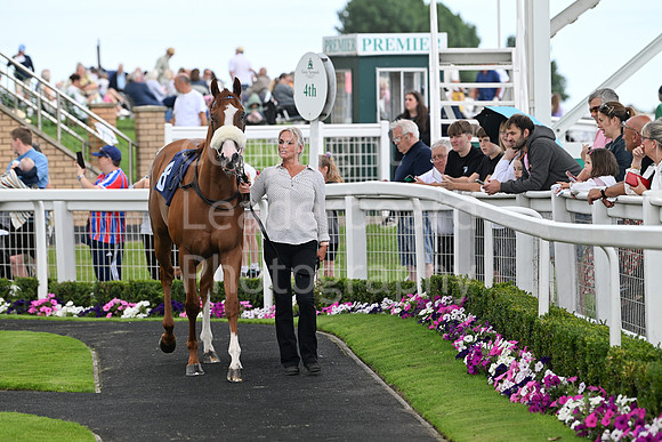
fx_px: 3678
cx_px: 331
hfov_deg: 10.3
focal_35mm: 200
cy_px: 221
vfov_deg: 6.9
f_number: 5
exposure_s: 1/1000
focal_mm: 200
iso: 500
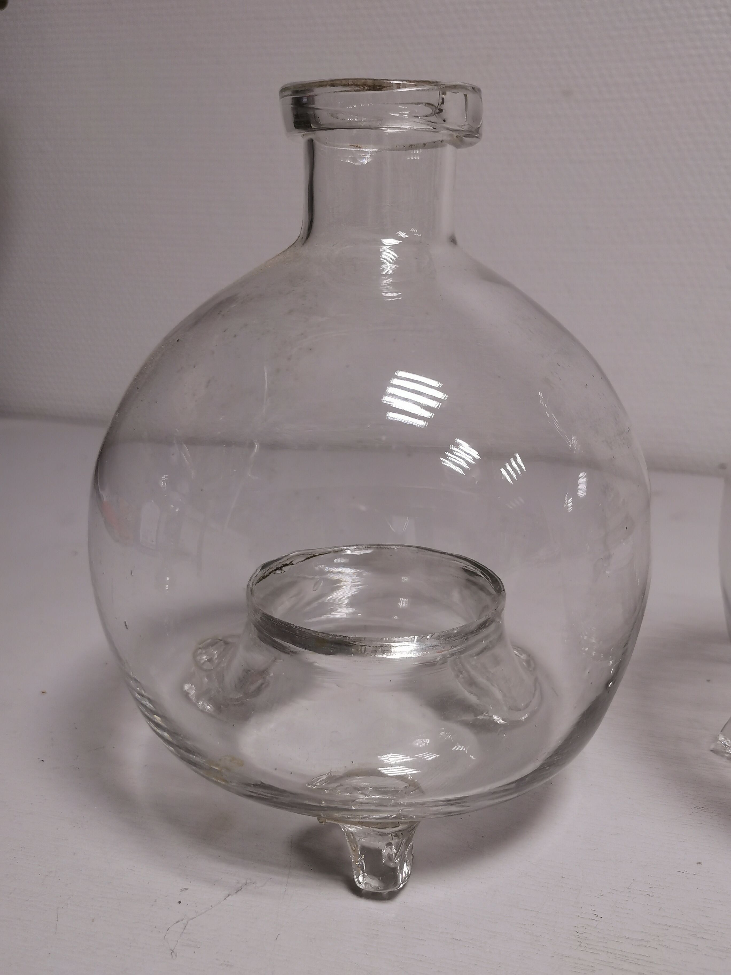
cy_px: 488
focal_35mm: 30
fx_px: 845
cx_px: 366
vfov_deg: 60.0
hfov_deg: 46.8
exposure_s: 1/100
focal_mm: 5.58
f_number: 1.8
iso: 100
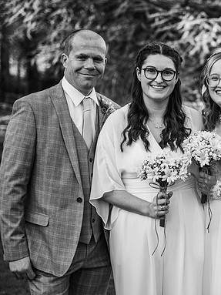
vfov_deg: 19.3
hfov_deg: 14.4
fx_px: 869
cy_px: 148
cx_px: 199
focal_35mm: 102
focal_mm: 70
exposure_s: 1/500
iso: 100
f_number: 2.8
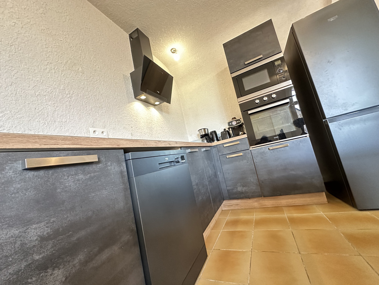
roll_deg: +11.5
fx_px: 153
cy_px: 142
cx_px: 190
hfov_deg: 102.1
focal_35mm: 14
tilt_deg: +6.8
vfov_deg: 85.7
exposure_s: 1/60
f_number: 2.2
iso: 800
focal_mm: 2.22
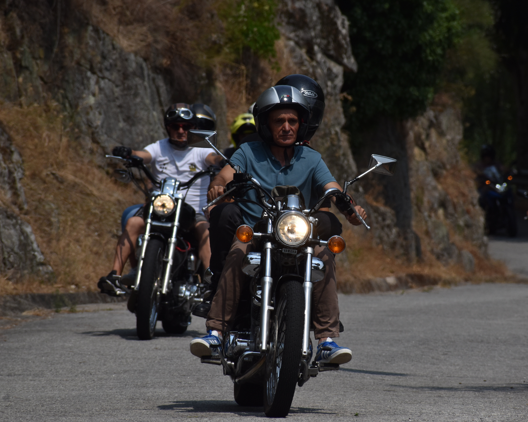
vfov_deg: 4.1
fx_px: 5954
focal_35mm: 381
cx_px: 289
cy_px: 207
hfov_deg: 5.1
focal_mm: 220
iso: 200
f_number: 9
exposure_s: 1/2500
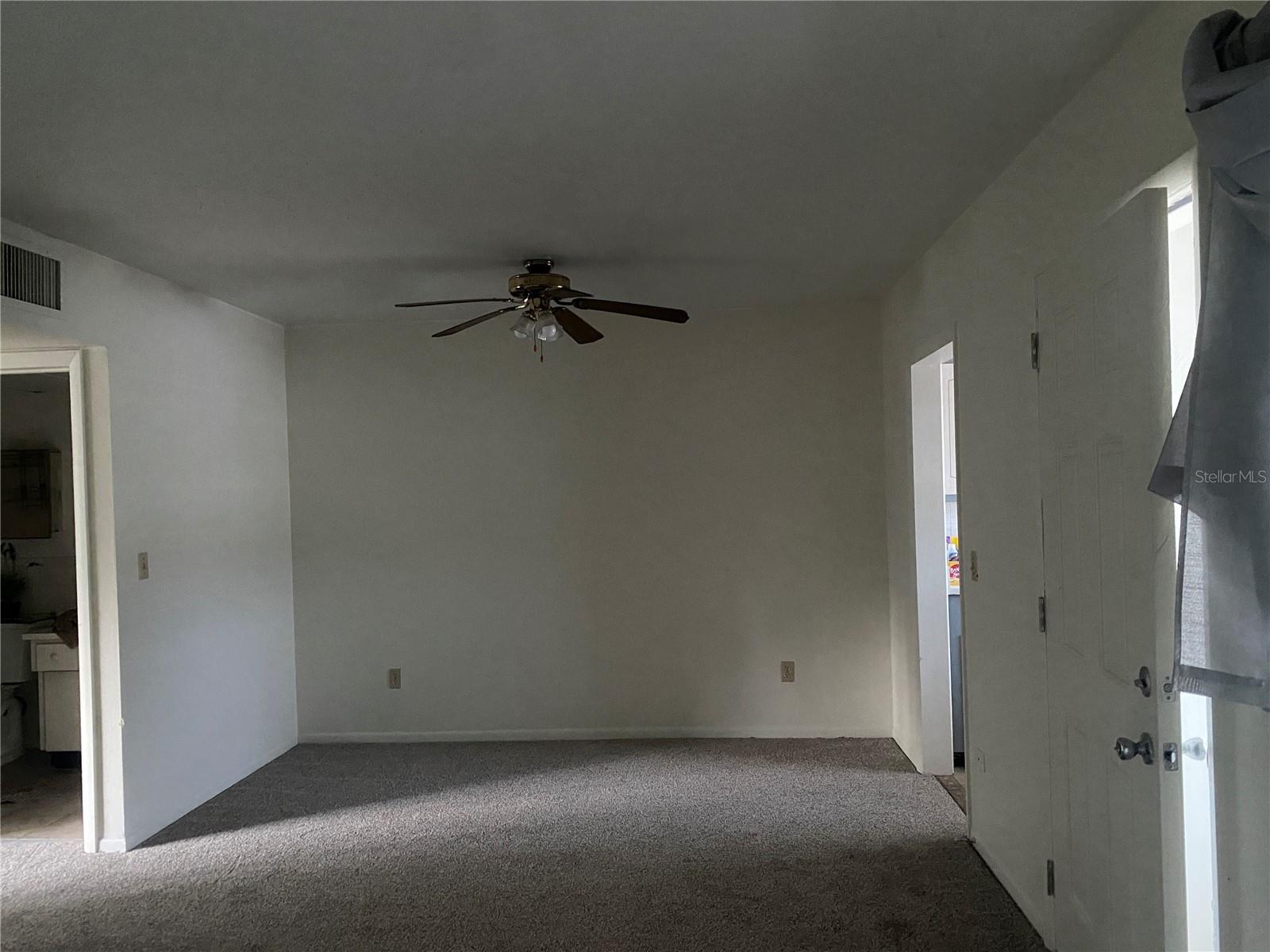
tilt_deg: -0.6
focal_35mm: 26
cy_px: 476
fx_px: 954
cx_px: 635
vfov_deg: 53.1
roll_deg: +1.1
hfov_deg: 67.3
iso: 1000
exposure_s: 1/30
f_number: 1.8
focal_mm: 4.25
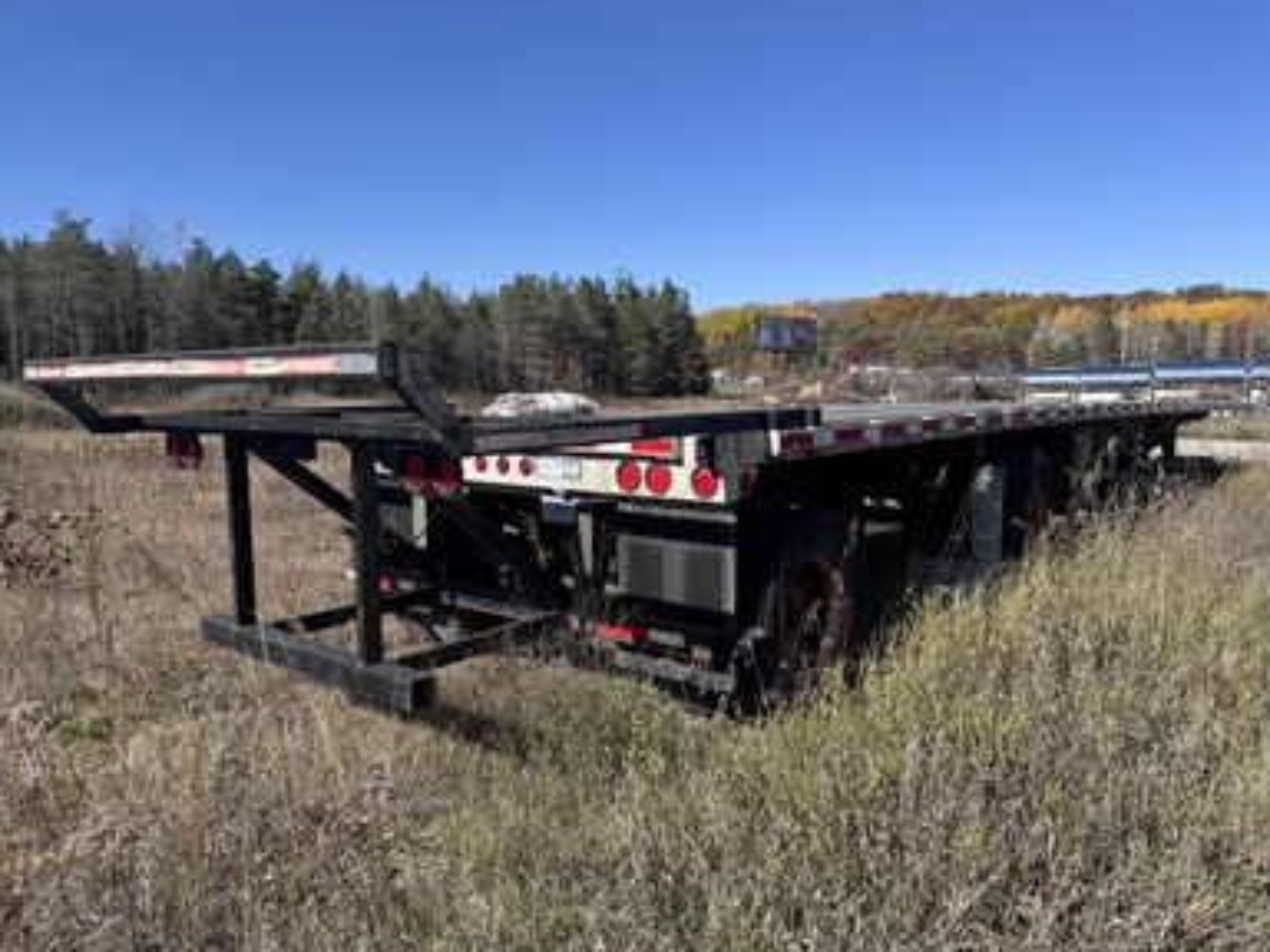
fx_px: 917
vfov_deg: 54.9
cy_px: 476
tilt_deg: -5.8
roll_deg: -0.5
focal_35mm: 25
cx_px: 632
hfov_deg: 69.4
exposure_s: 1/3413
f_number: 1.78
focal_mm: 6.76
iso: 80
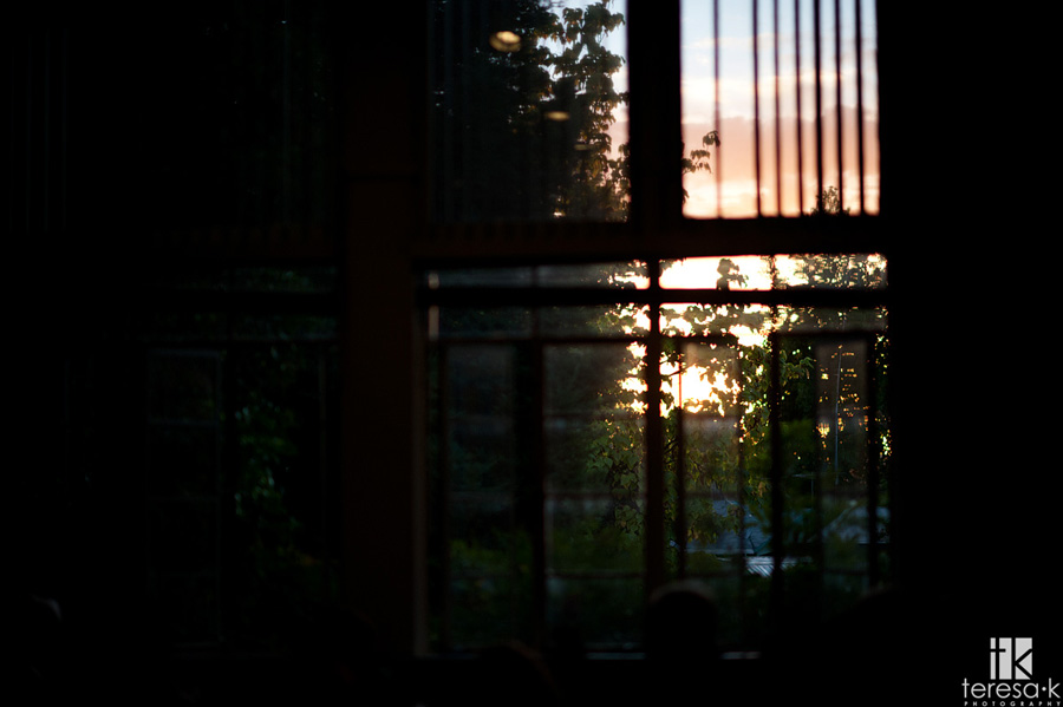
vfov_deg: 16.1
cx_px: 532
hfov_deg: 23.9
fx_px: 2508
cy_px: 354
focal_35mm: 85
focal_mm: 85
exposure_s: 1/2000
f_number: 1.4
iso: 500
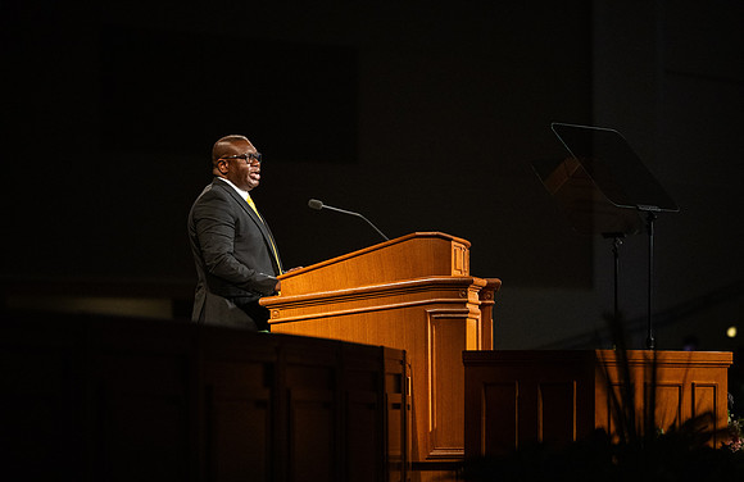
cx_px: 411
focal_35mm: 202
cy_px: 274
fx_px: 4138
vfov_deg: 6.7
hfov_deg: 10.3
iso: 3200
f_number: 2.8
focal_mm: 180
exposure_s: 1/320
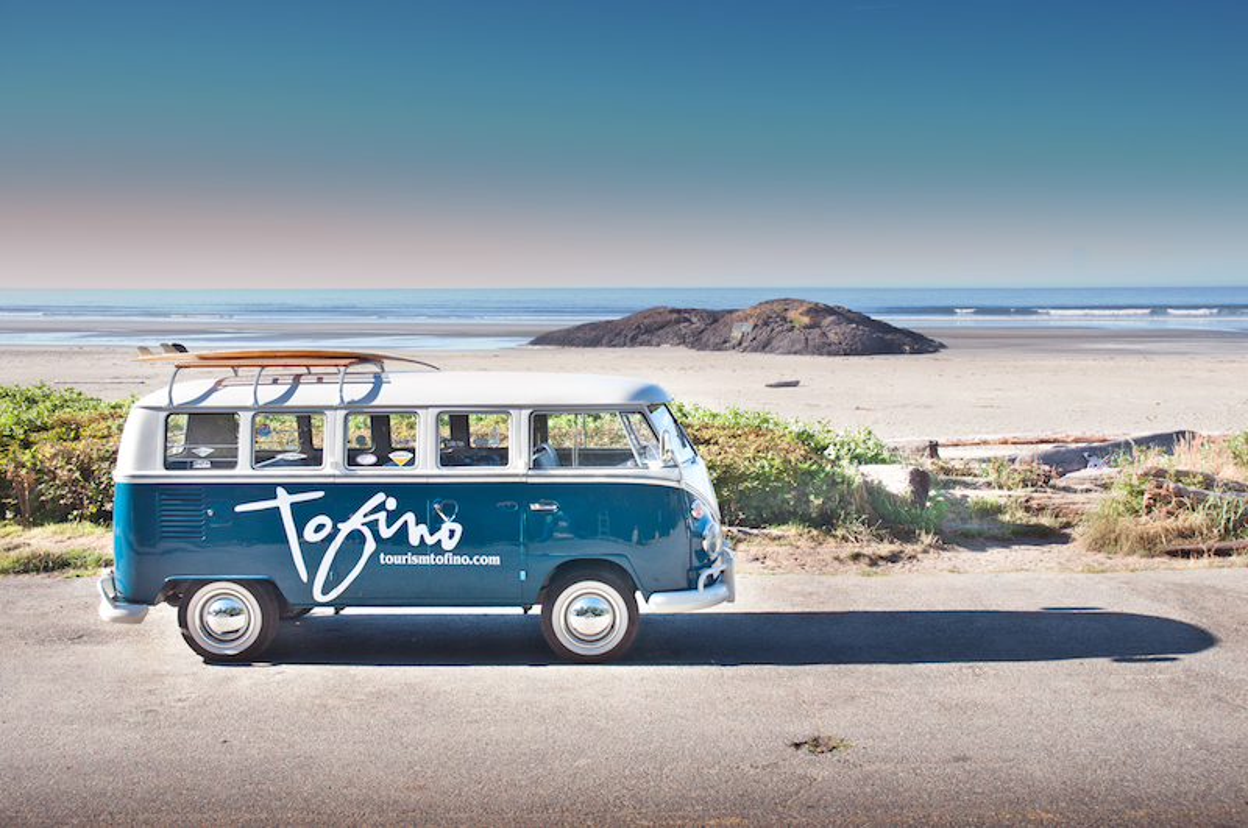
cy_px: 414
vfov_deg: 35.4
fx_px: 1298
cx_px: 624
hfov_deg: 51.3
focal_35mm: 38
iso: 250
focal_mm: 25
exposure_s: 1/160
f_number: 6.3
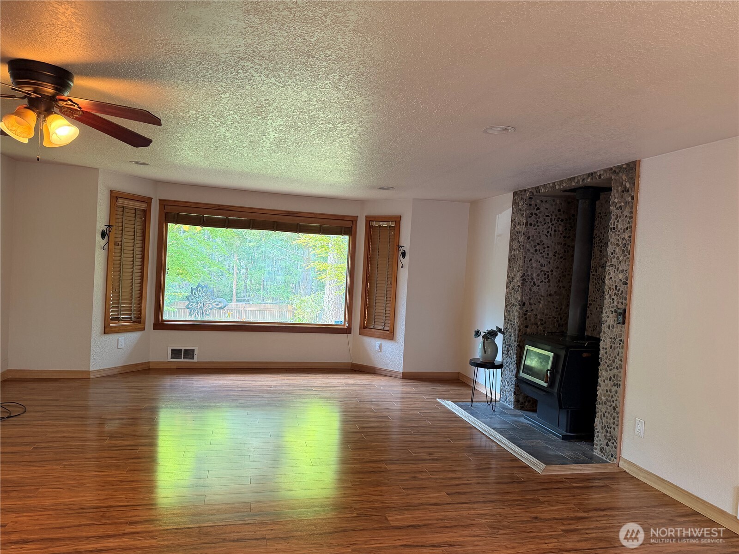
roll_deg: -3.0
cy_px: 277
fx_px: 512
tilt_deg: -1.9
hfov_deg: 71.6
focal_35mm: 24
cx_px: 370
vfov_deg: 56.8
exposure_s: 1/120
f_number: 1.78
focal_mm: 6.76
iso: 250
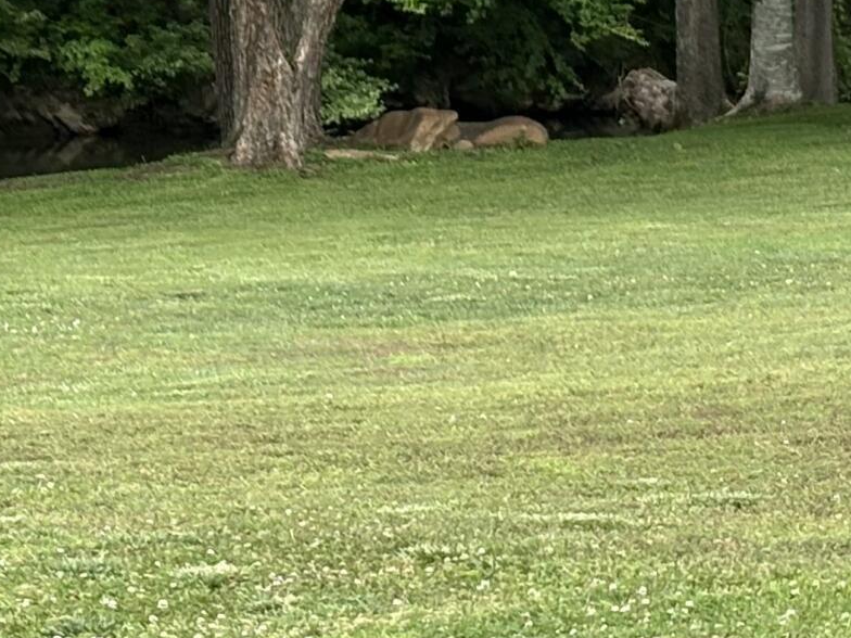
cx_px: 1342
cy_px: 97
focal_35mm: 199
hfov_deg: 9.6
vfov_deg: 7.4
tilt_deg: -4.3
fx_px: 4892
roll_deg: -0.4
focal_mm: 5.96
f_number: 1.6
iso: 50
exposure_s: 1/959
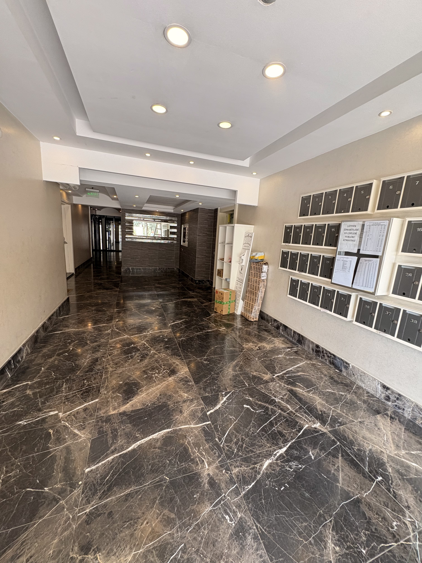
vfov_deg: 102.1
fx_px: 228
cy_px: 282
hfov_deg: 85.7
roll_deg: -3.8
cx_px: 211
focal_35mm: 14
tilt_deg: -9.8
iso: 160
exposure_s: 1/100
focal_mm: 2.22
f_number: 2.2
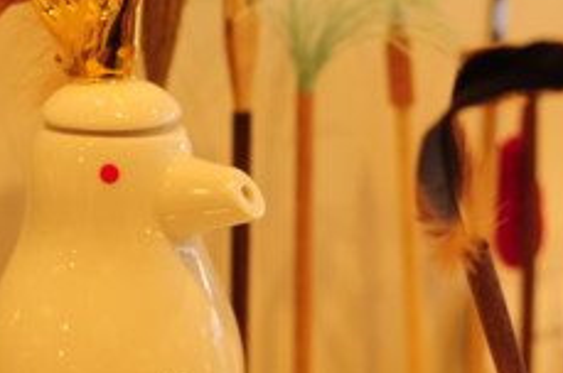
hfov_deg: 19.7
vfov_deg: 13.2
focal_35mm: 103
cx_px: 138
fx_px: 1608
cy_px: 323
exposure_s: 1/60
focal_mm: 35
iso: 400
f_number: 3.5
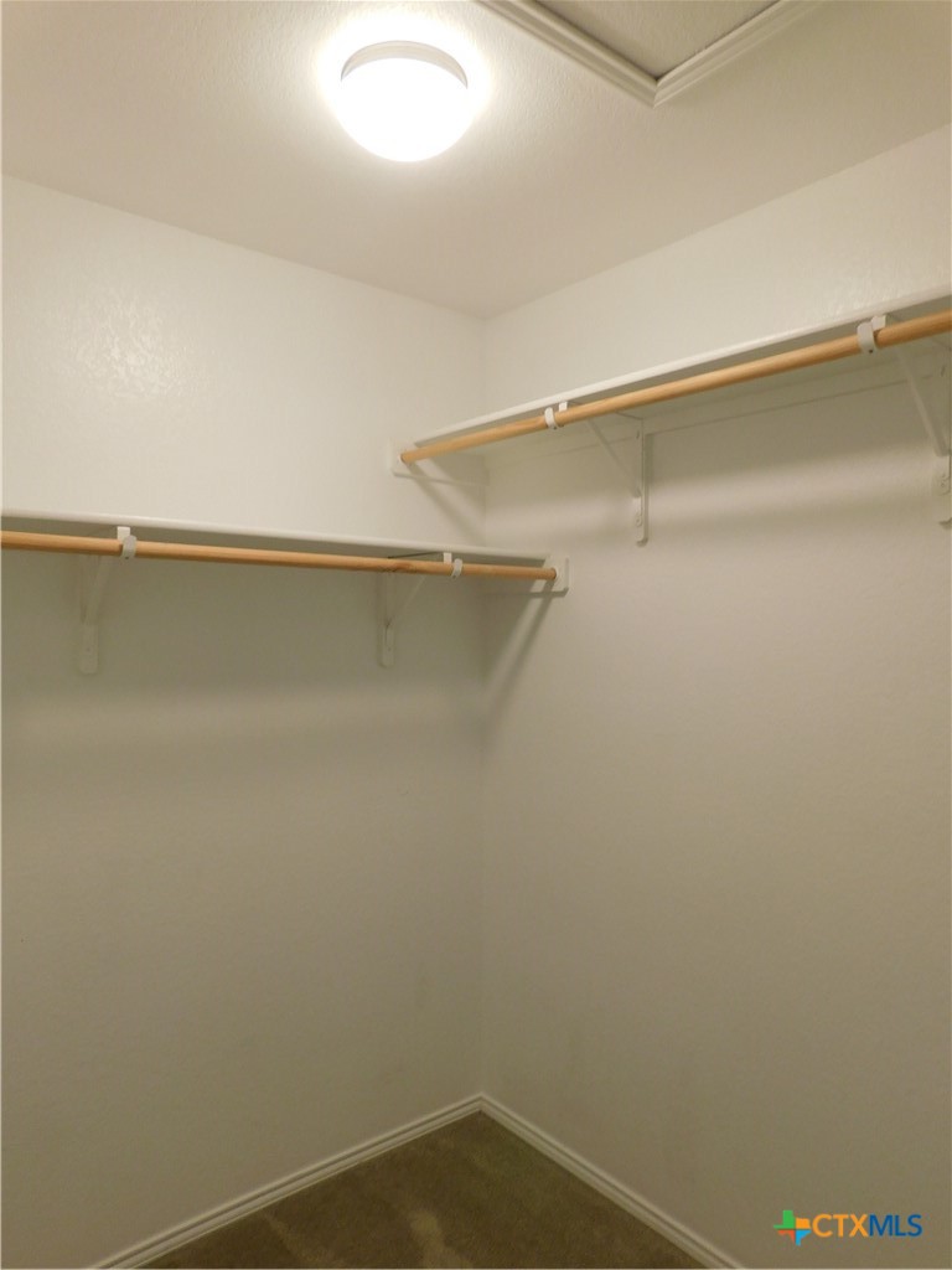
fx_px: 843
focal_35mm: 23
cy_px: 635
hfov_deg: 58.9
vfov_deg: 73.9
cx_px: 476
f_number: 3
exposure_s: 1/30
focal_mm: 4
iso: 160
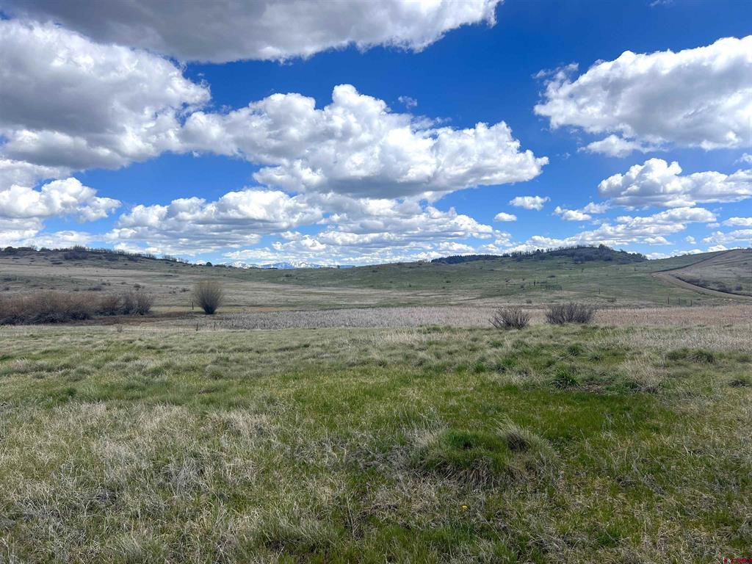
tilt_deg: -2.4
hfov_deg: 67.3
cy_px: 282
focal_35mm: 26
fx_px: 565
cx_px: 376
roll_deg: -0.7
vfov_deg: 53.1
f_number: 1.5
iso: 50
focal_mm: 5.7
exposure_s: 1/6211
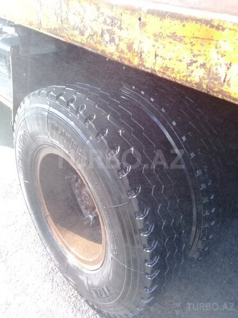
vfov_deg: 58.4
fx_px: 284
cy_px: 159
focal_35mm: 31
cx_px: 119
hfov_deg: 45.4
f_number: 2.2
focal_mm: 3.3
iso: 50
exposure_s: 1/106
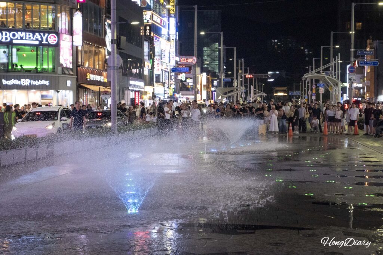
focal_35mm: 60
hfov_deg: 33.4
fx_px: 638
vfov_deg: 22.6
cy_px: 128
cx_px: 192
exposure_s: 1/400
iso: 12800
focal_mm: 60
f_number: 5.6
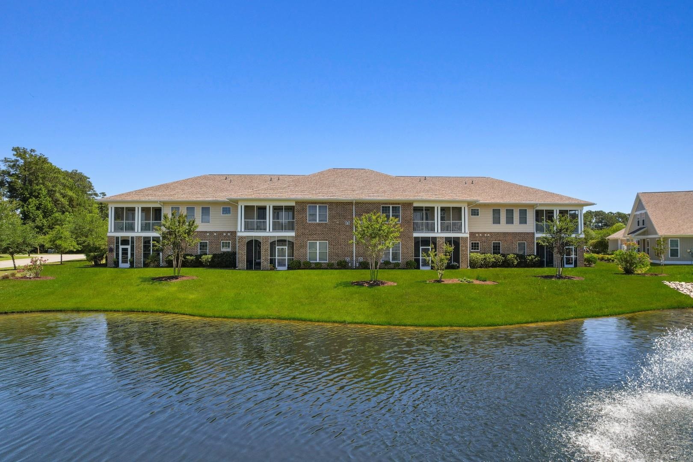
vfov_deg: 57.2
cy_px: 231
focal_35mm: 22
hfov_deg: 78.6
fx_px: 423
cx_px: 346
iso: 110
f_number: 2.8
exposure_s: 1/400
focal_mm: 8.38
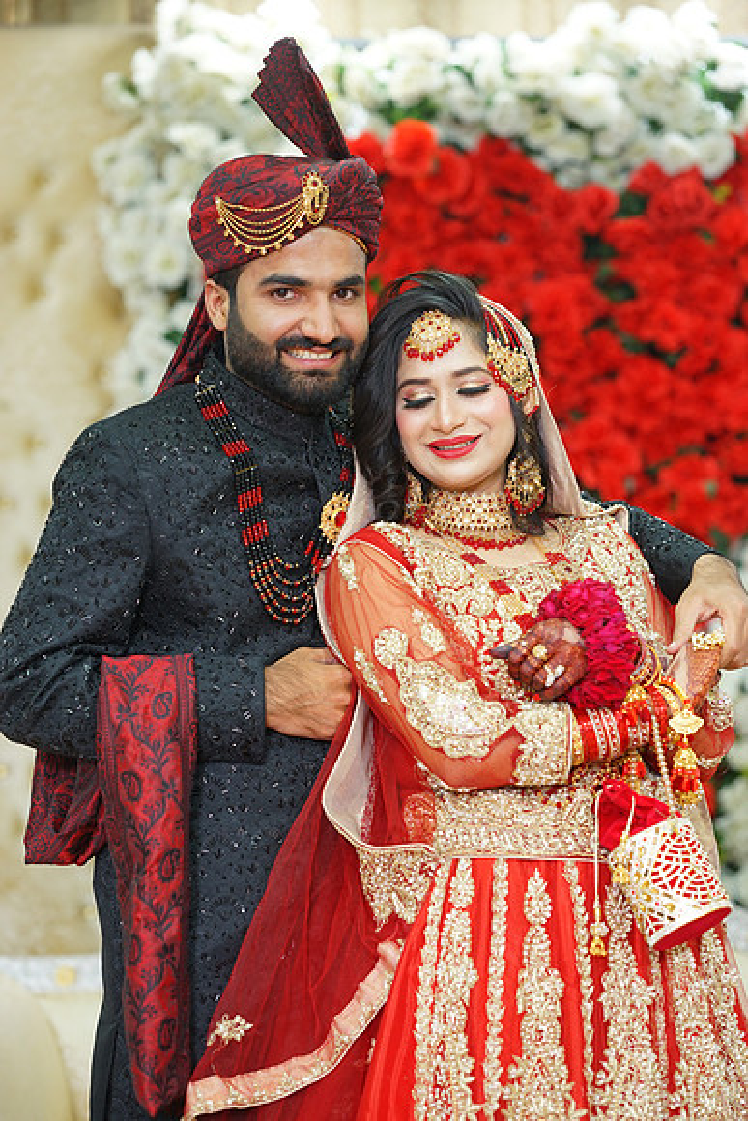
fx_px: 2647
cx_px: 374
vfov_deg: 23.9
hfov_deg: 16.1
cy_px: 560
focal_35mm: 85
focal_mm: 85
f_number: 2.5
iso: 640
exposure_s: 1/160
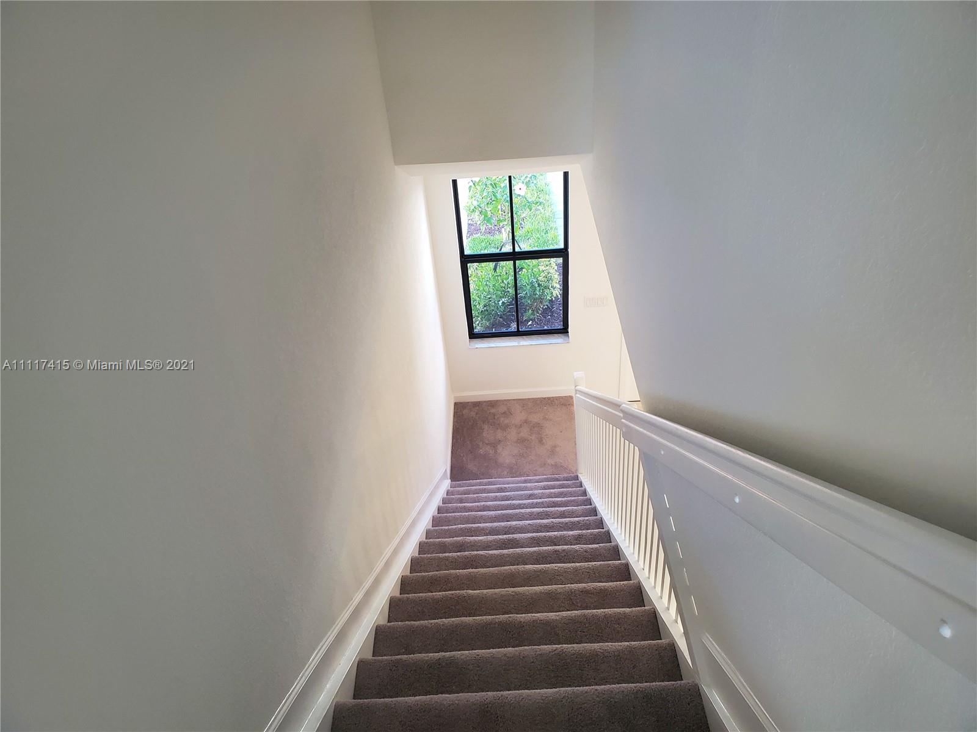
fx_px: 734
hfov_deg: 67.3
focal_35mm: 26
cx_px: 488
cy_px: 366
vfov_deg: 53.1
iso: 200
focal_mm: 4.3
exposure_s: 1/59
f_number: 2.4
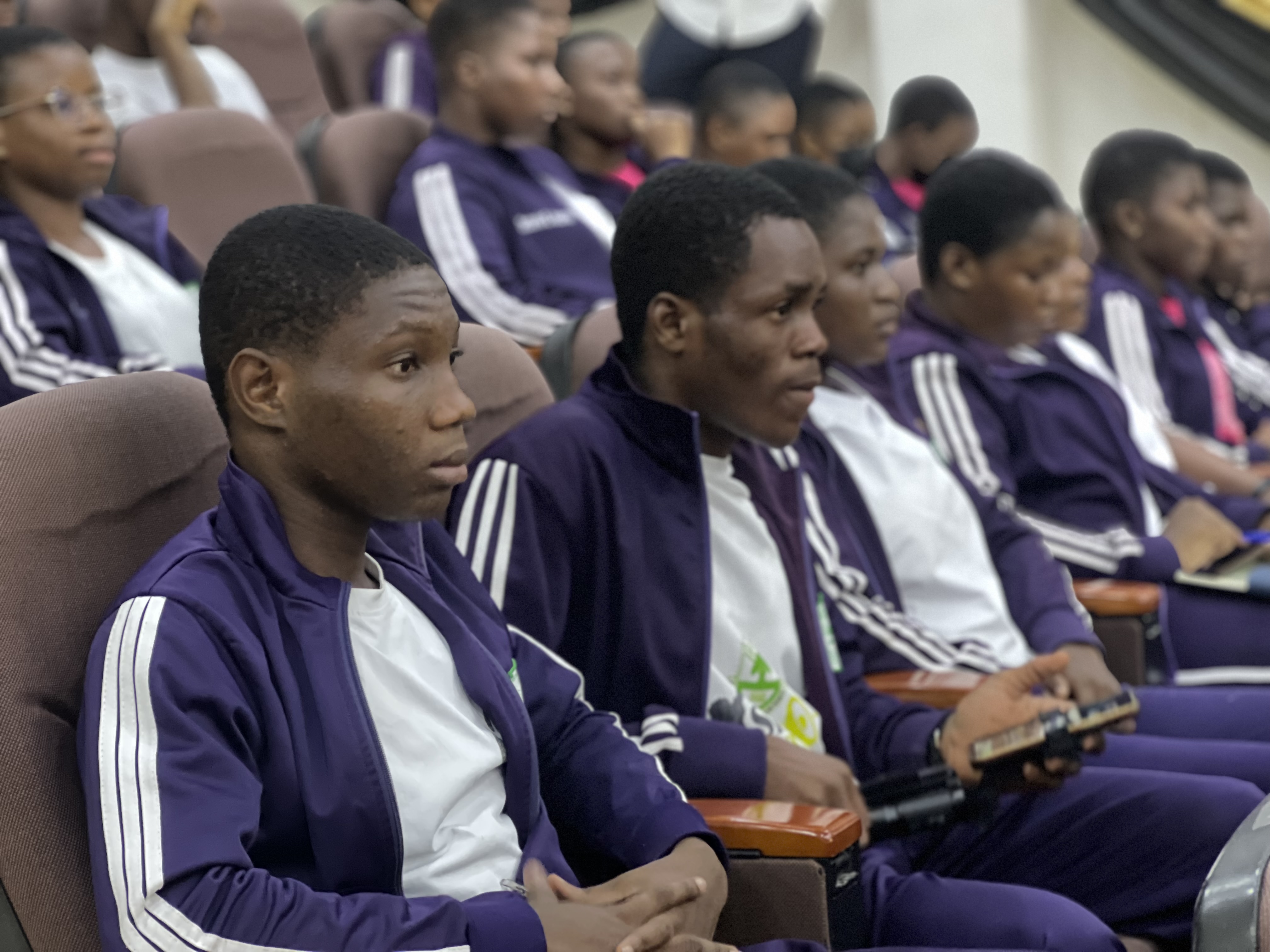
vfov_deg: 19.1
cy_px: 476
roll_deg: +4.4
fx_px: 2825
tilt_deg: -6.1
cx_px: 635
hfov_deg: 25.3
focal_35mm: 77
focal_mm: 9
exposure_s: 1/14
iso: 1000
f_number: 2.8
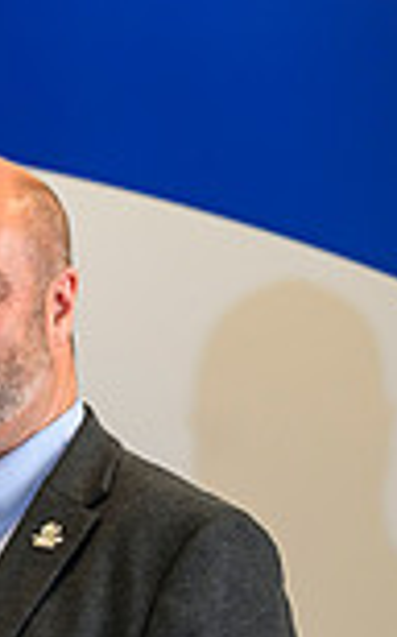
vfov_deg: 4.8
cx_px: -760
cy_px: 691
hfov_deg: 3.0
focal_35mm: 434
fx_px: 7527
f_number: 4
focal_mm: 110
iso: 800
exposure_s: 1/100
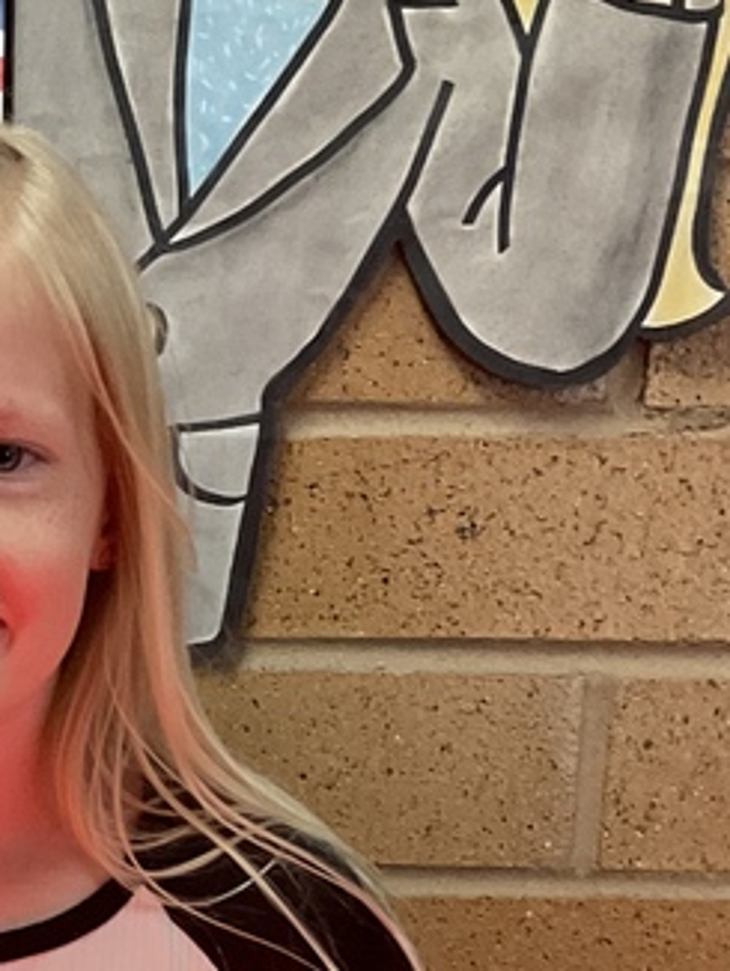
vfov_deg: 20.6
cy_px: 1048
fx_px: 2555
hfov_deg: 15.8
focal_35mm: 91
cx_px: -69
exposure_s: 1/60
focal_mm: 3
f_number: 1.8
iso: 125
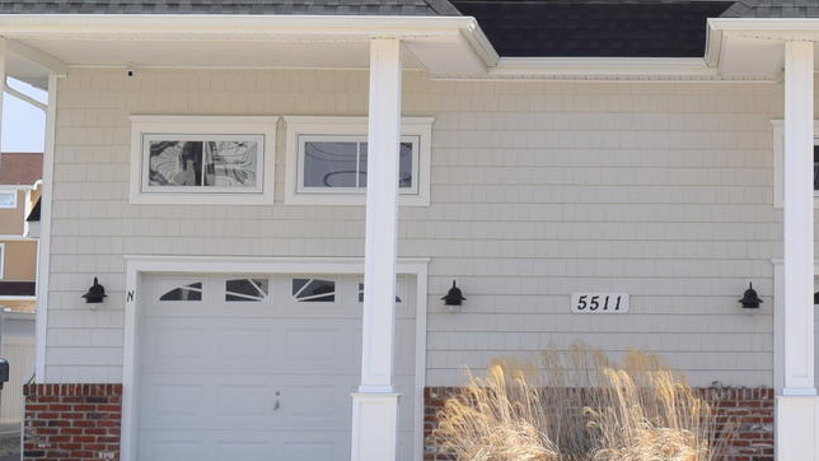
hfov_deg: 17.3
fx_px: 2656
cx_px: 741
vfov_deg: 9.8
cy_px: -108
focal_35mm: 122
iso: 200
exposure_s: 1/400
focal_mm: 31
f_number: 10
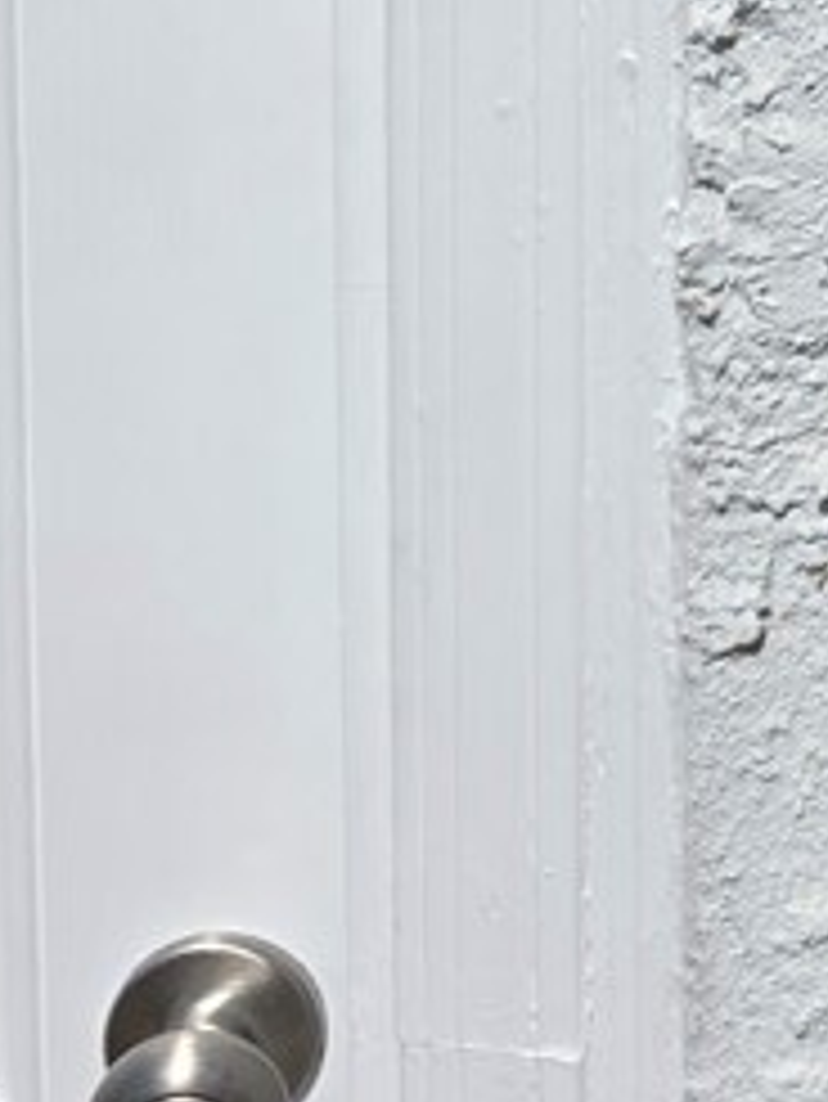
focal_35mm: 96
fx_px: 3059
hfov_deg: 14.1
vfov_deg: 17.9
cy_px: -621
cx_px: 1372
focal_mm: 6.3
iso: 40
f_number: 1.7
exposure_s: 1/7944
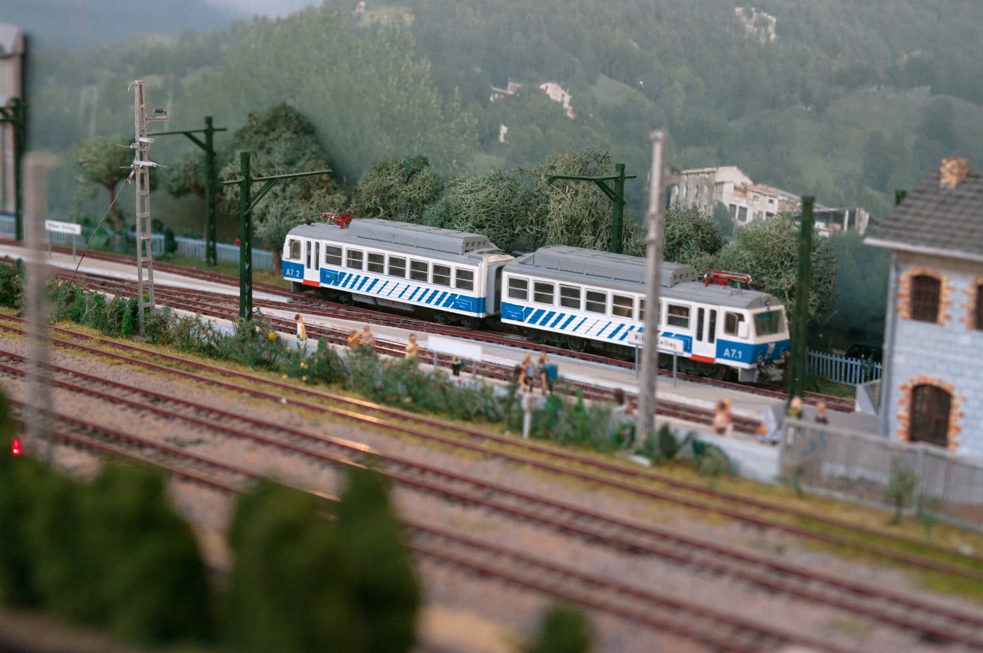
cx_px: 492
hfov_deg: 27.0
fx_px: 2046
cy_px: 326
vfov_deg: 18.1
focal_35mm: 75
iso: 800
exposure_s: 1/90
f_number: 4.5
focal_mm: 50
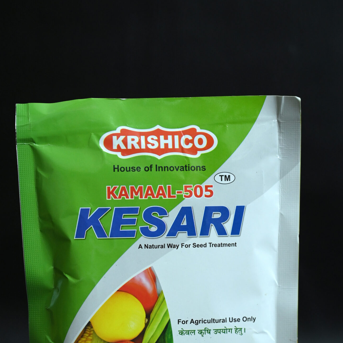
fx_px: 1121
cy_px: 277
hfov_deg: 17.4
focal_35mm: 100
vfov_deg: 17.2
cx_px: 156
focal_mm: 60
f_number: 4
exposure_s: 1/100
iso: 1600
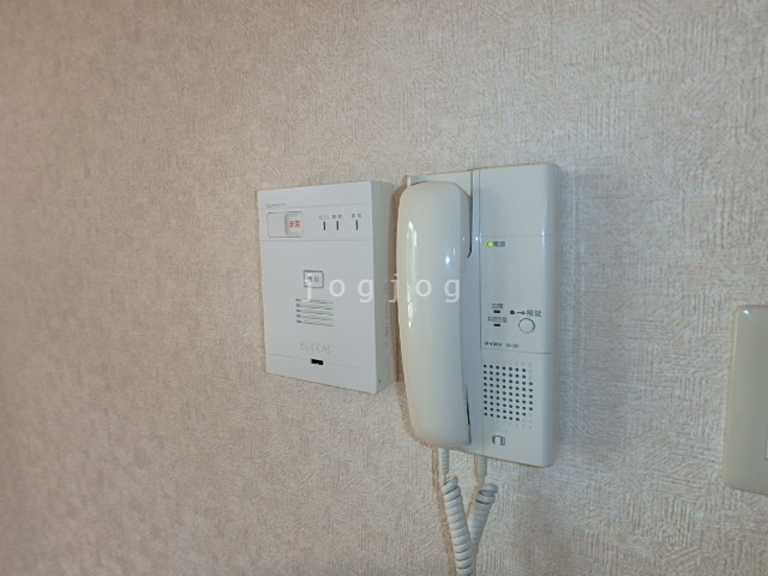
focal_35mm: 21
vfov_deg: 63.4
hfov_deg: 79.0
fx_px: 466
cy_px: 288
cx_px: 384
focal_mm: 3.7
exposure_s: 1/30
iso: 250
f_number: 3.5
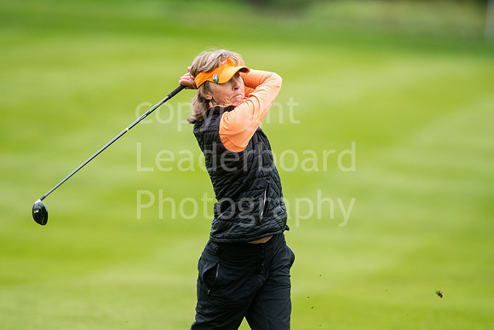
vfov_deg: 3.1
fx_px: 6176
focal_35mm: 450
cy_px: 165
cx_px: 247
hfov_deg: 4.6
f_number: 4
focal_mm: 300
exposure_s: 1/2000
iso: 1000
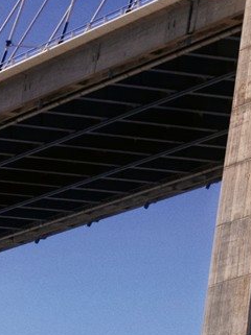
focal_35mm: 216
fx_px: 2092
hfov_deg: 6.4
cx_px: -428
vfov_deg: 8.9
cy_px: 546
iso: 160
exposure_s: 1/400
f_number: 10
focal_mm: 45
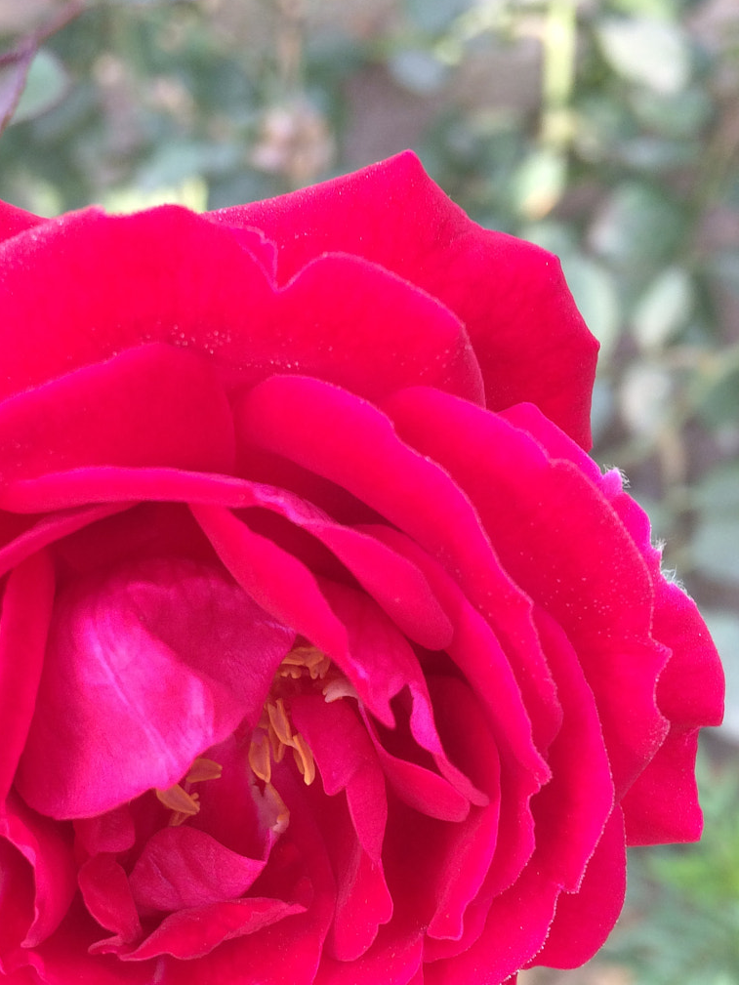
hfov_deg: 31.2
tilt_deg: -59.9
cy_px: 657
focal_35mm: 46
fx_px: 1309
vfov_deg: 40.7
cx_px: 224
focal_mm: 4.15
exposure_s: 1/100
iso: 64
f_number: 2.2
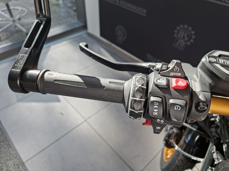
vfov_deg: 58.9
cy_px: 86
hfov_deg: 73.9
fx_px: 152
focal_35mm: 23
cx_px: 114
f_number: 1.8
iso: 40
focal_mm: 5.54
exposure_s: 1/197
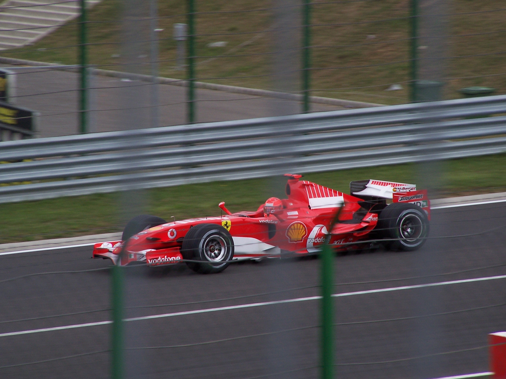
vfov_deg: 3.9
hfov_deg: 5.2
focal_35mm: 380
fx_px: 5555
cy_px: 190
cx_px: 253
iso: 80
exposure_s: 1/500
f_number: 5
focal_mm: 63
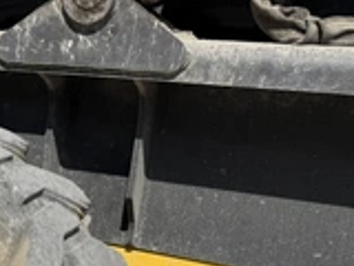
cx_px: -49
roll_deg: -1.3
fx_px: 614
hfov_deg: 28.7
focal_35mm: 60
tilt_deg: -23.2
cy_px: 297
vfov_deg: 22.9
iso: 80
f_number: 1.78
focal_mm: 6.76
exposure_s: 1/6711
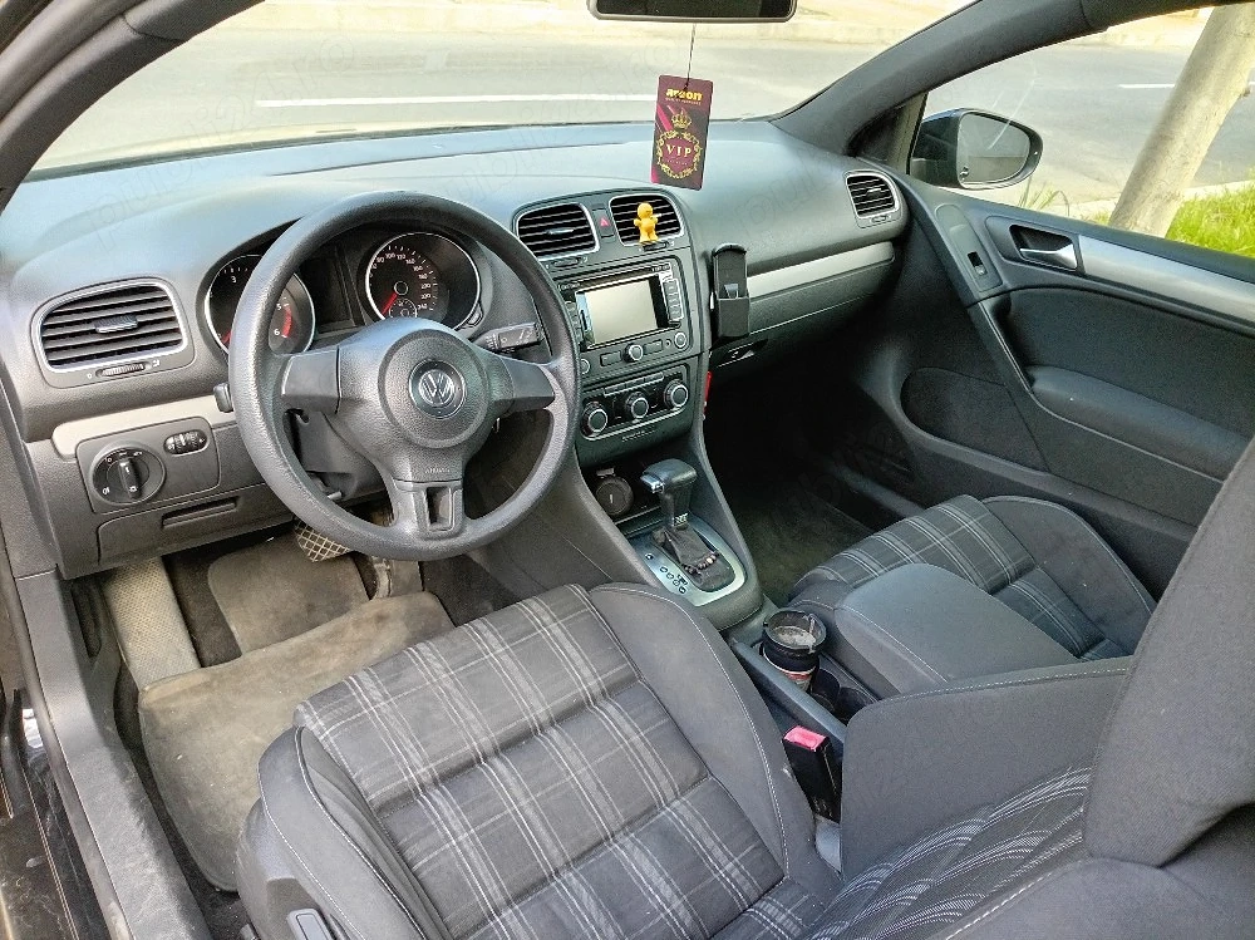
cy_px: 470
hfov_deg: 69.4
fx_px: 906
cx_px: 628
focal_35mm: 25
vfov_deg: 54.8
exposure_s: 1/50.3
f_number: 1.8
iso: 135
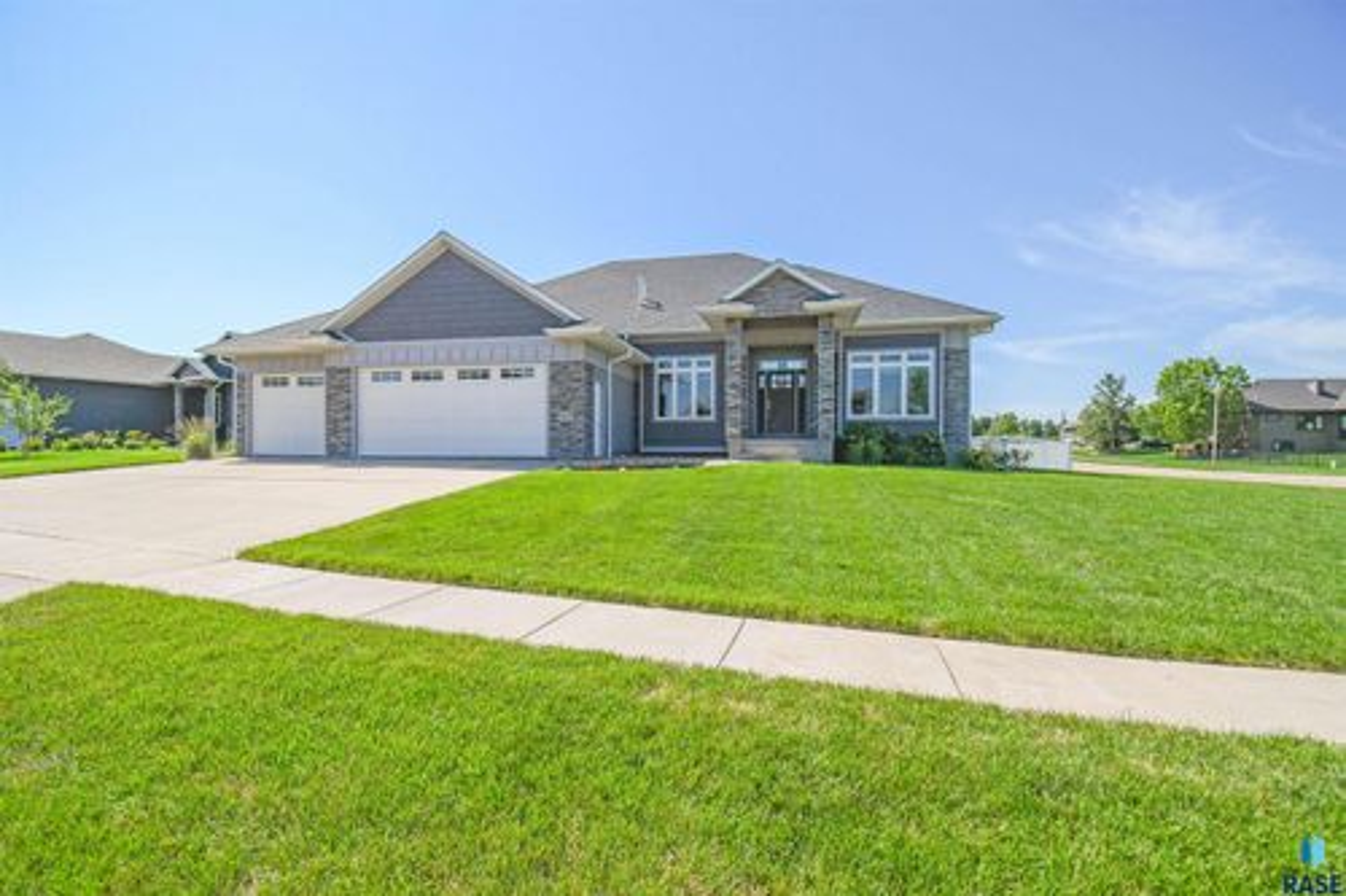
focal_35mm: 15
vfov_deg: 77.3
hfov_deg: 100.4
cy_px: 448
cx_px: 673
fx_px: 561
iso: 1250
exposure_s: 1/8000
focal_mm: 10
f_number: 7.1
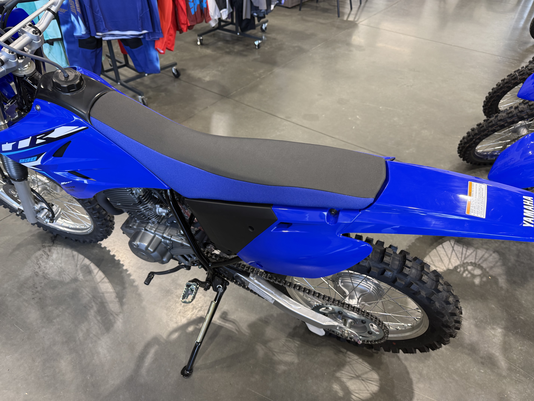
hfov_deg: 71.6
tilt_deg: -36.9
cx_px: 267
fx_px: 370
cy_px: 200
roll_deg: -1.3
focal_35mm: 24
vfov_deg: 56.8
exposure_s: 1/60
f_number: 1.78
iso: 125
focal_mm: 6.76
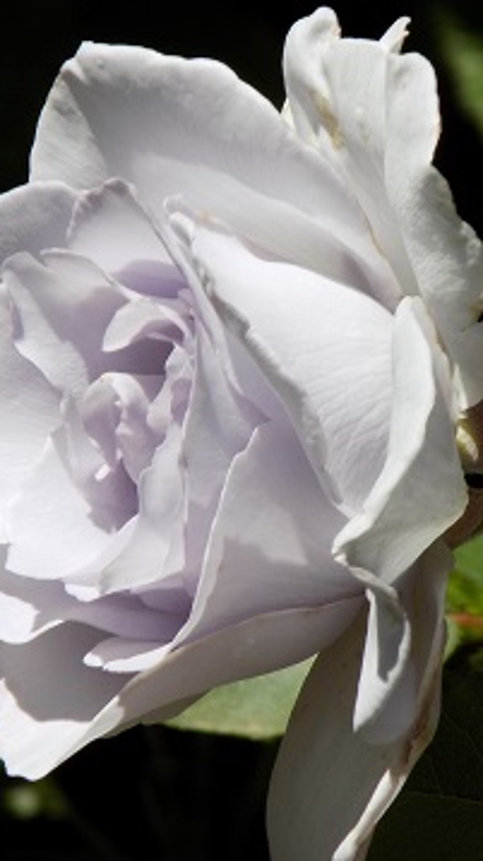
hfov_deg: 1.5
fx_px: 17899
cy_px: 430
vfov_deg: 2.8
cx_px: 216
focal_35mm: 785
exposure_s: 1/400
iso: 80
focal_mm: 95.4
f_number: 5.9
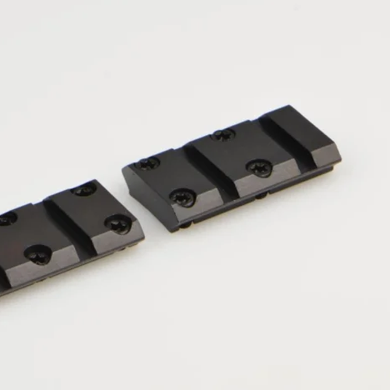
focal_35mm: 185
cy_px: 199
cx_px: 141
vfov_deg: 9.5
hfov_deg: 9.5
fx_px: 2355
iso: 400
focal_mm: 85
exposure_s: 1/20
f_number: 22
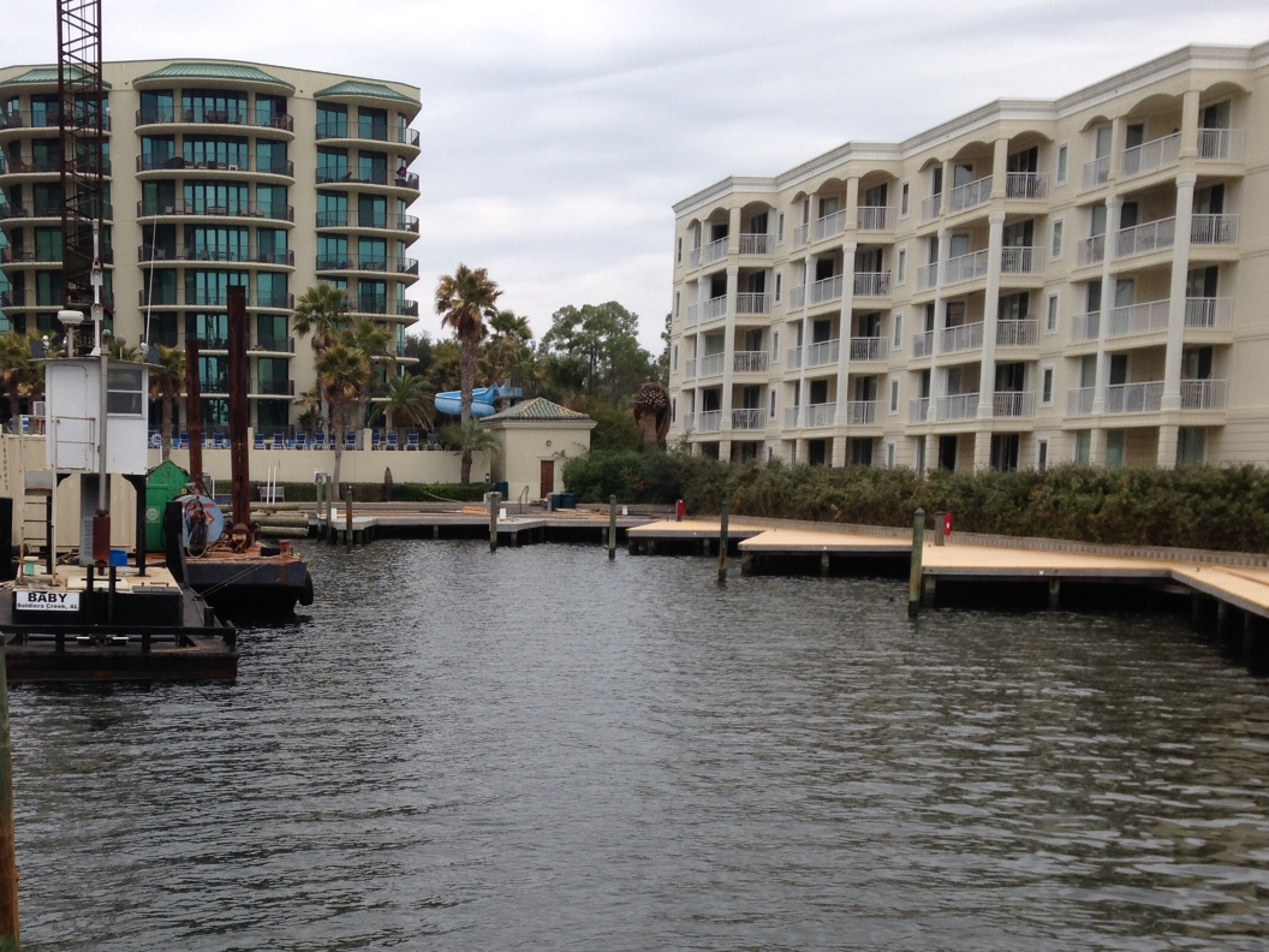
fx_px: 1870
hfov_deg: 37.1
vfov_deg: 28.2
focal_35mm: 51
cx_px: 419
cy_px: 690
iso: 50
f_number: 2.4
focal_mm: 4.12
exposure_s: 1/577
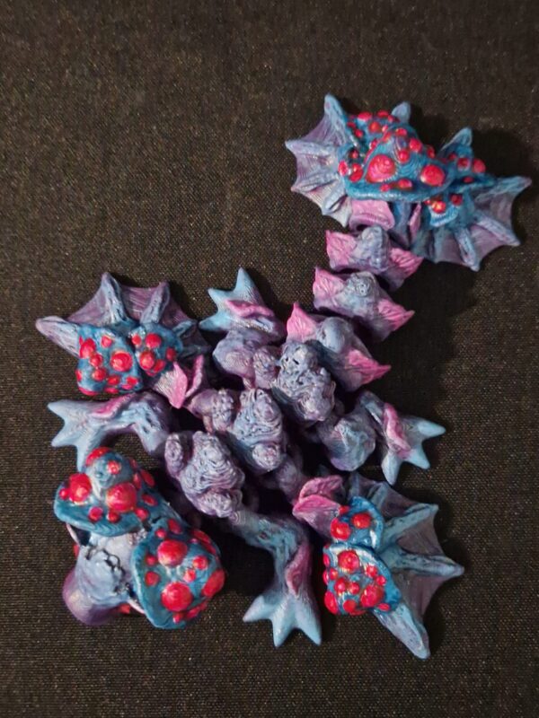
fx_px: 478
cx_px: 270
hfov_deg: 58.9
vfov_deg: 73.9
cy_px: 359
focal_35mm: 23
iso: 1000
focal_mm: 5.4
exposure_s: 1/17
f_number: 1.8
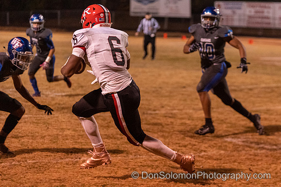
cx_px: 178
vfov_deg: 10.4
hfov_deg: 15.6
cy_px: 69
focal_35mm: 131
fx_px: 1026
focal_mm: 104
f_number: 2.8
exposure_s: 1/800
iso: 8000
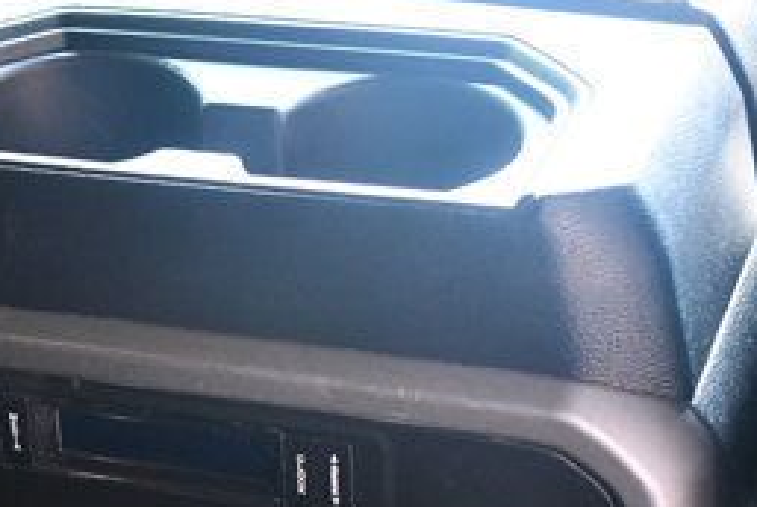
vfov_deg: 14.7
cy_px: 508
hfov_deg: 21.9
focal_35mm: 92
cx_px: 203
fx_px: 1937
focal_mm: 25
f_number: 4
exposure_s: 1/80
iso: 3200
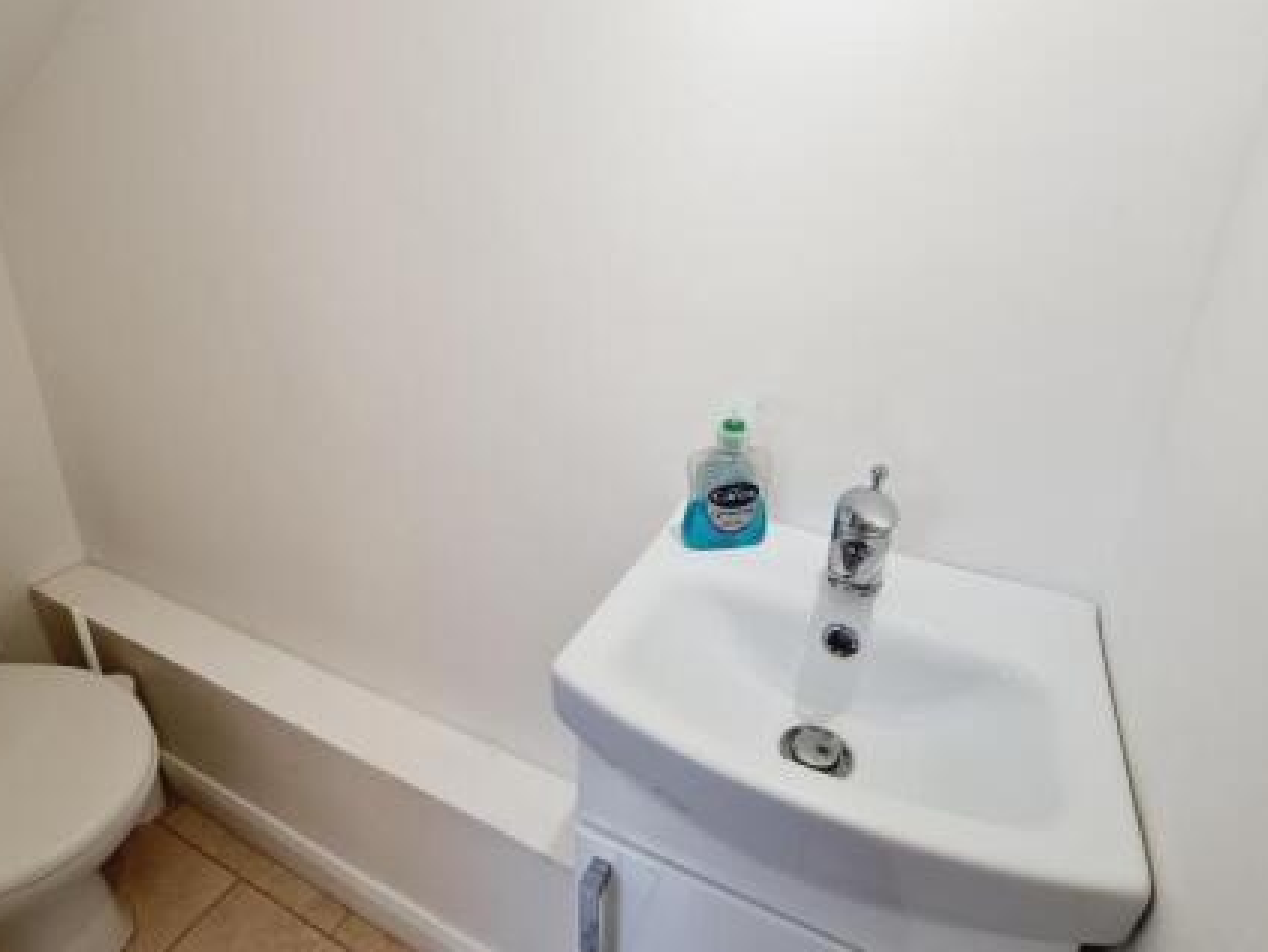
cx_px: 598
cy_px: 405
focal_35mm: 18
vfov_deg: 71.2
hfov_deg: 87.6
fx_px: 660
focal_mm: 2.2
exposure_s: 1/100
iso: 100
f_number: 2.2
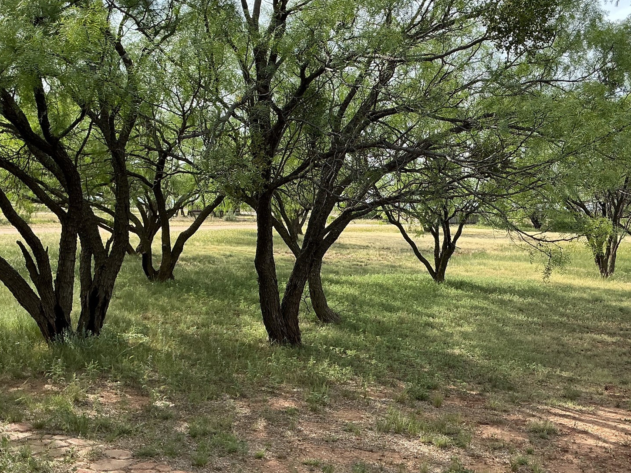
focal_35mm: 41
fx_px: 747
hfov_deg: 45.5
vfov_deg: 35.1
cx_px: 378
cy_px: 208
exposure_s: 1/586
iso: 25
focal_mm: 3
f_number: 1.8
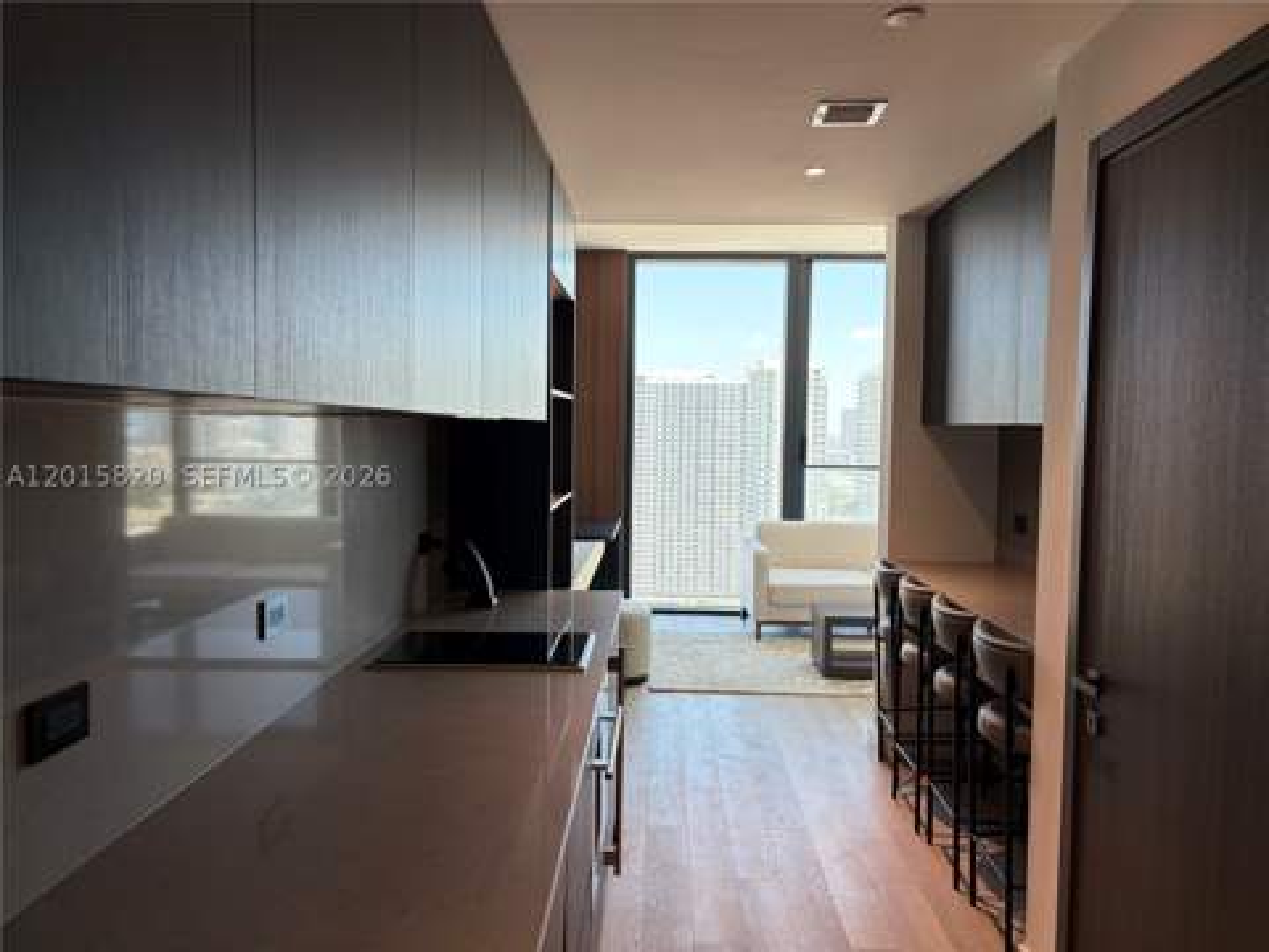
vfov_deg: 53.1
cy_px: 476
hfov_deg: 67.3
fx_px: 953
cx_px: 634
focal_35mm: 26
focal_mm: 5.96
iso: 64
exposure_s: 1/154
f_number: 1.6
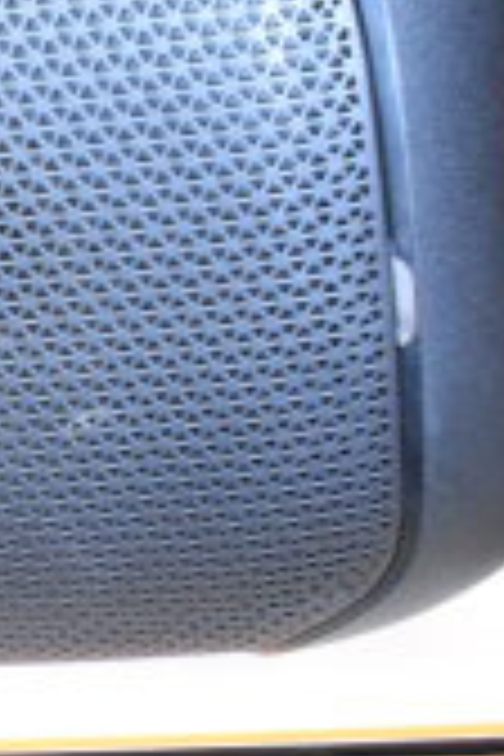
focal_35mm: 120
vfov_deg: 16.7
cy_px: -11
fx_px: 2520
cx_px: -742
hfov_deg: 9.9
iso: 3200
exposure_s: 1/40
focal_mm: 22
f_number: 3.8
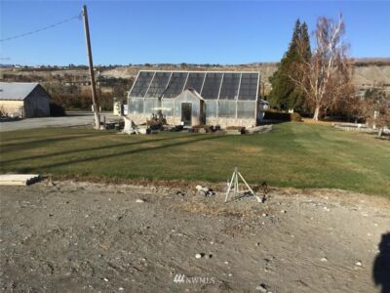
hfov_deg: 58.4
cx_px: 195
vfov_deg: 45.4
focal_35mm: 31
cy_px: 146
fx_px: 349
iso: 25
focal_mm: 3.3
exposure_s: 1/1381
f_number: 2.4
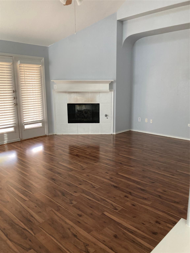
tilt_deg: -12.2
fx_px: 205
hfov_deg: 49.7
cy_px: 126
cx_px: 95
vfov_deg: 63.4
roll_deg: -1.1
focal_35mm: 28
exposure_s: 1/60
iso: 100
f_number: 1.8
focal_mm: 3.99
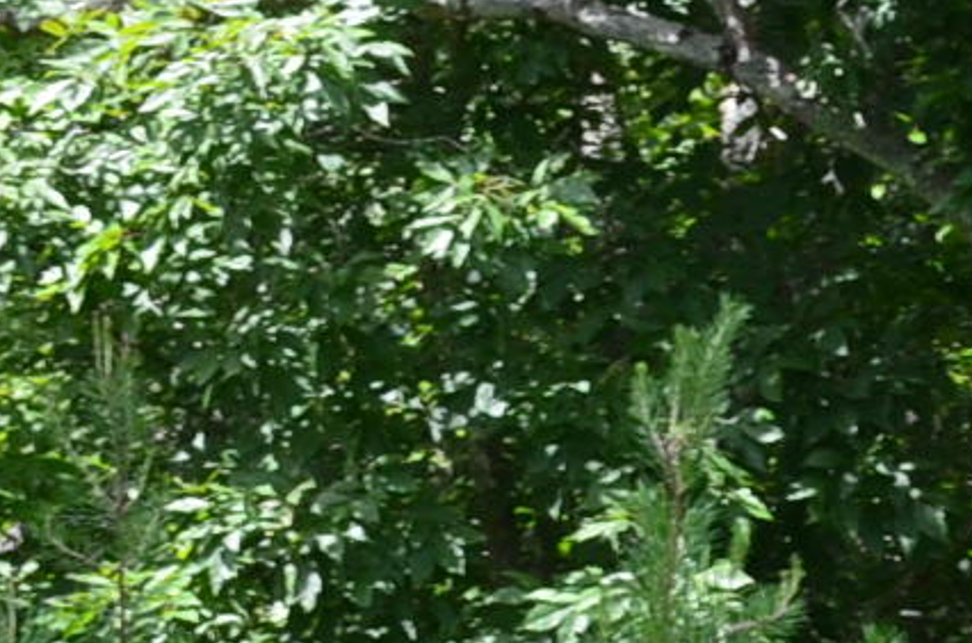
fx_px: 6546
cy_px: 1181
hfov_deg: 8.2
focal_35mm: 243
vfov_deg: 5.5
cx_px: 1771
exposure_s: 1/125
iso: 400
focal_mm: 28
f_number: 9
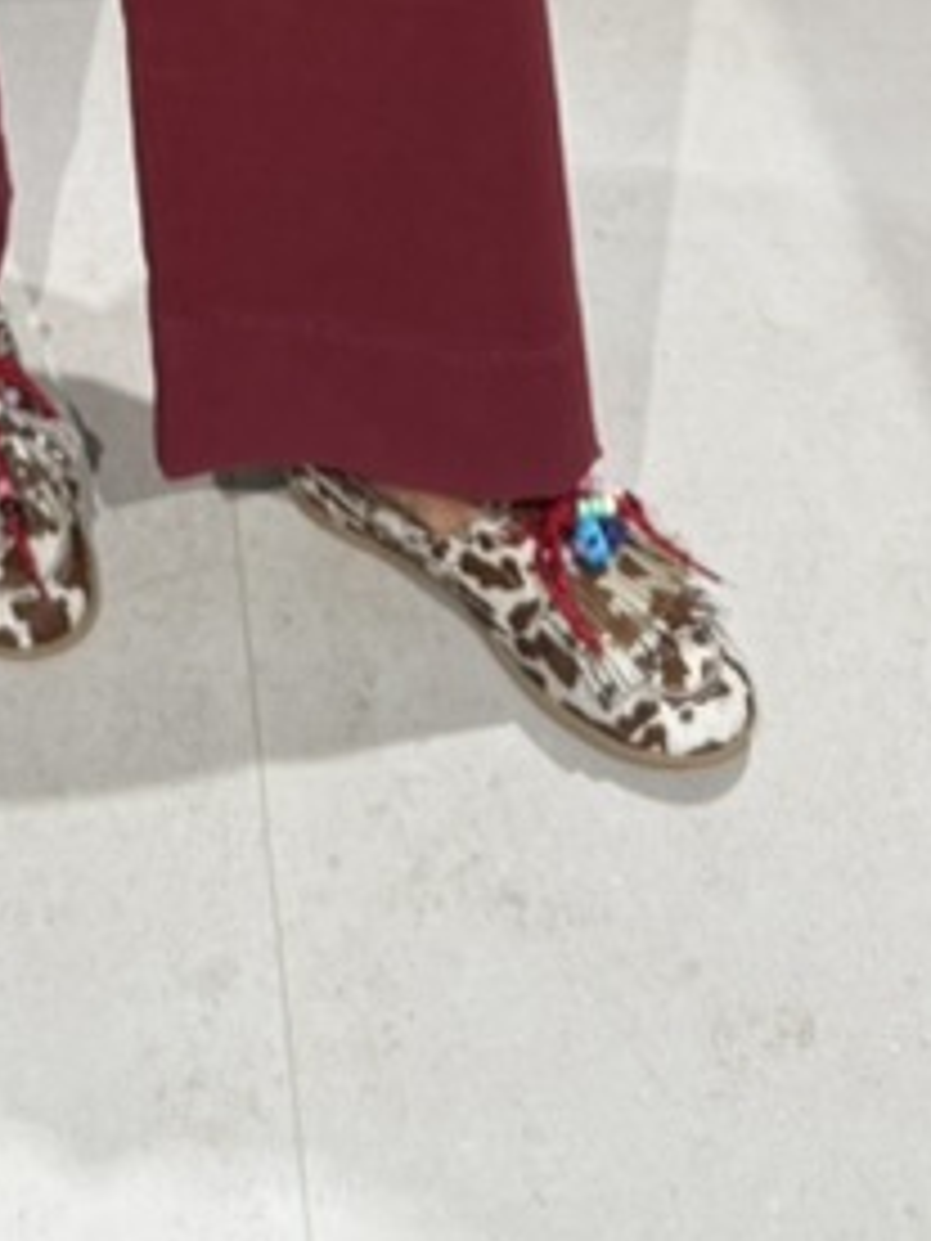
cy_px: -477
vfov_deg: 19.8
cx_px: 234
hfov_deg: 16.5
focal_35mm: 89
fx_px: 3192
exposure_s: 1/100
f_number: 1.78
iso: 125
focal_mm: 6.76
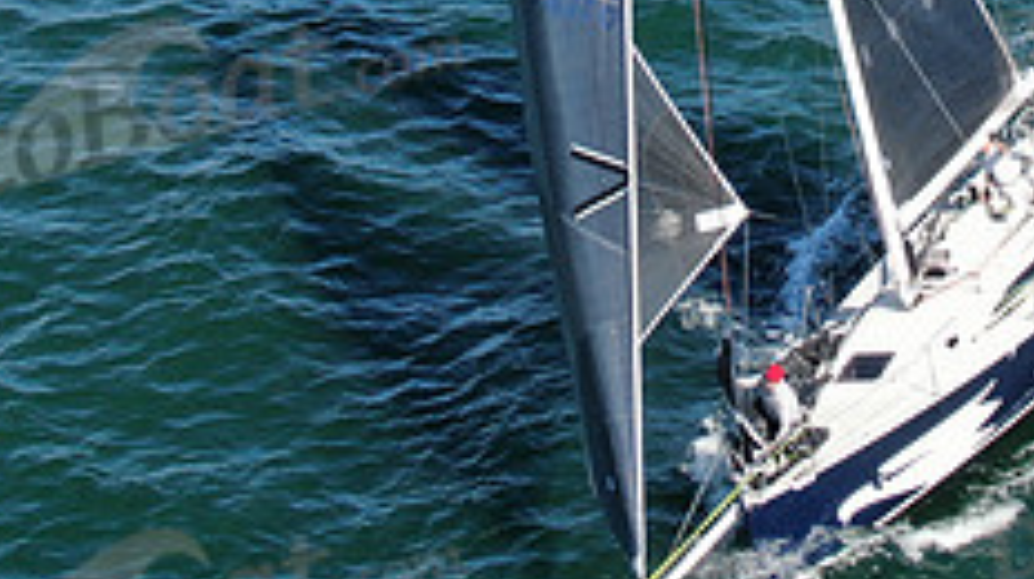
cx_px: 726
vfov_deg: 9.9
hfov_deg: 17.8
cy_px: -207
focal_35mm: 120
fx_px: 3287
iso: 100
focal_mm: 7.71
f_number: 3.6
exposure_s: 1/640
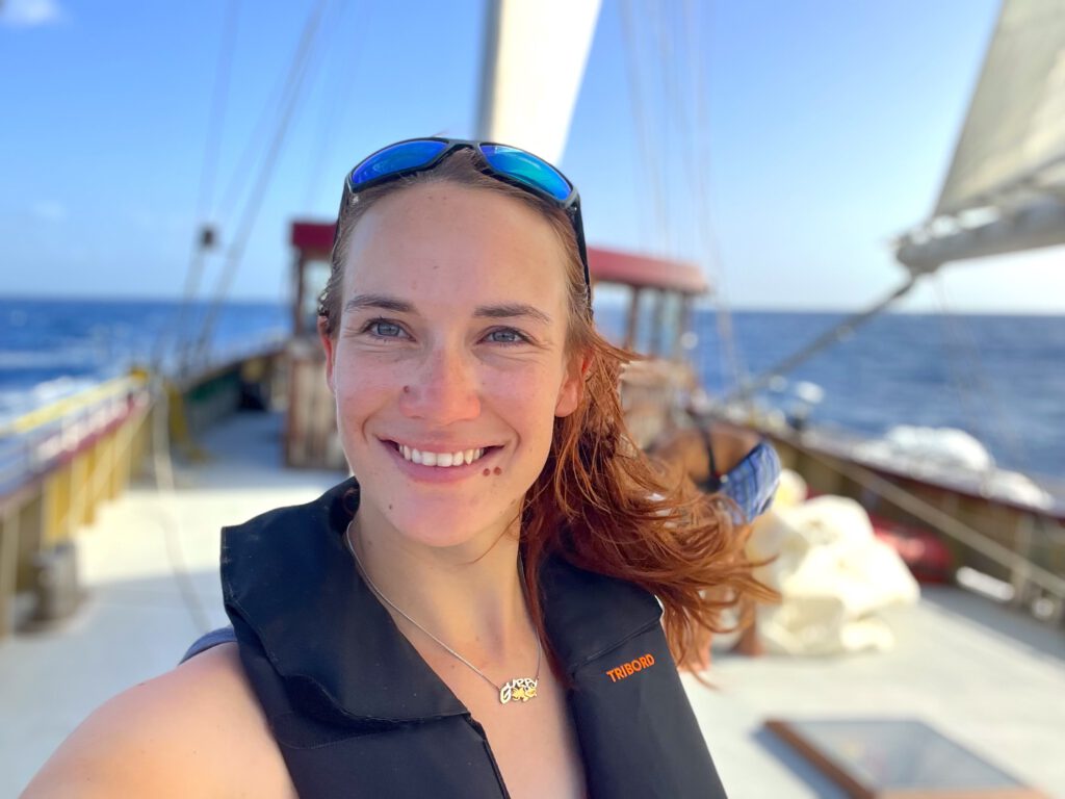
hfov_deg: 60.0
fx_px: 923
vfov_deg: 46.8
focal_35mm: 30
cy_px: 400
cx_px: 532
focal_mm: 2.71
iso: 32
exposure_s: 1/324
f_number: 2.2
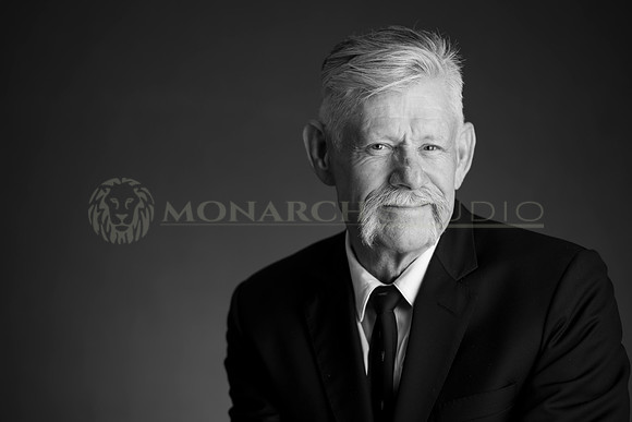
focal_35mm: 213
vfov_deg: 6.5
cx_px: 296
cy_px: 218
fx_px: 3733
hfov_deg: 9.7
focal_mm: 200
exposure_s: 1/200
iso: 40
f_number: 5
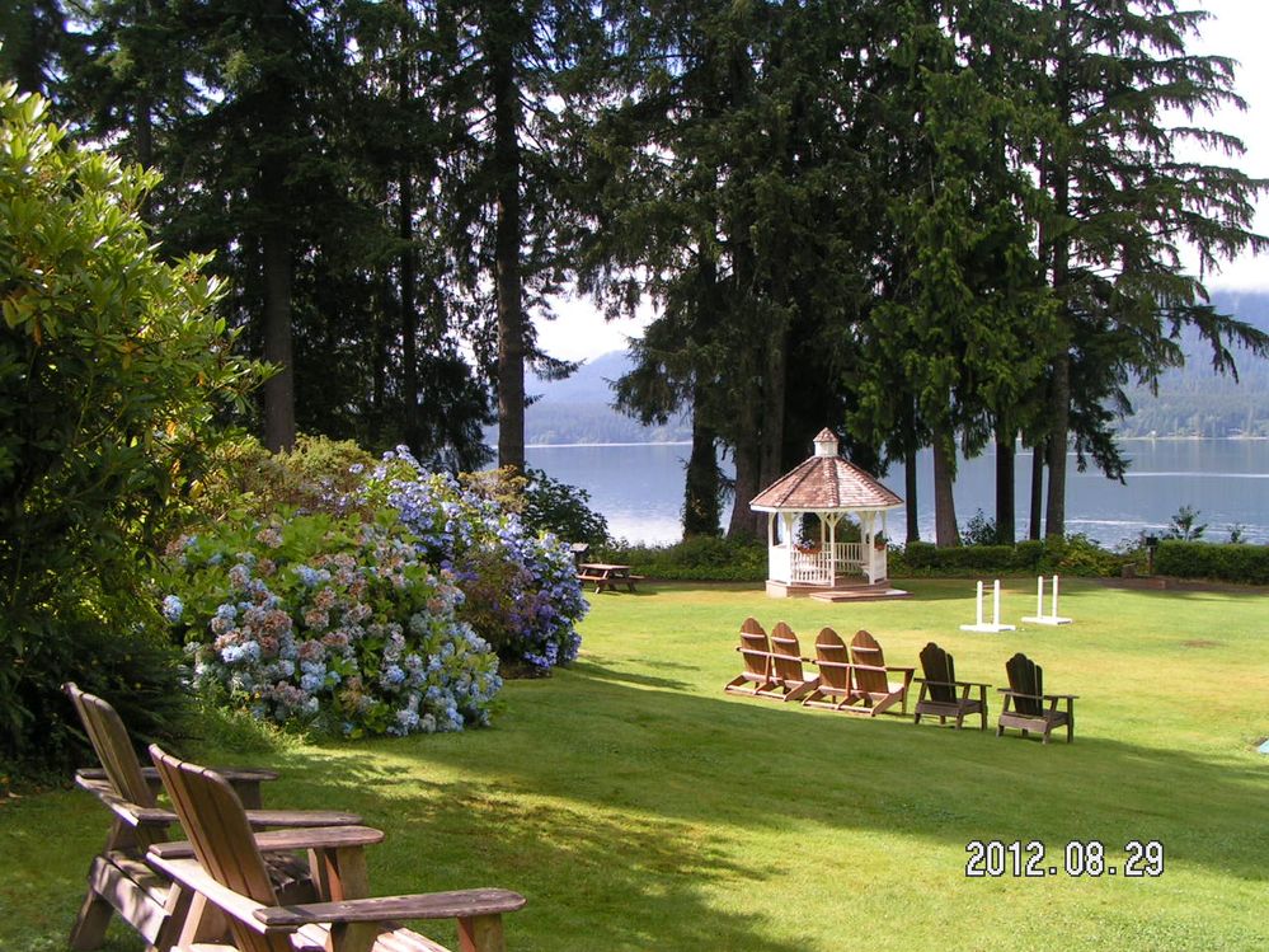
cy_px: 476
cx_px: 634
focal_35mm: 38
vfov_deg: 37.7
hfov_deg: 49.0
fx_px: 1393
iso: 50
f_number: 5.6
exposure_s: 1/160
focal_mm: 5.8
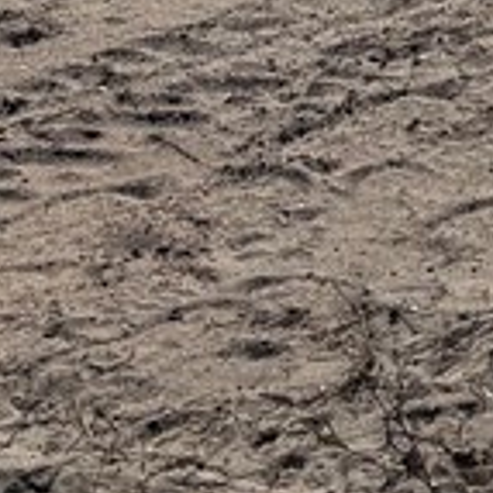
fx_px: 2449
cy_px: -614
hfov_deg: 10.8
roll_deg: -0.3
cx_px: 862
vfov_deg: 10.2
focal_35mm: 152
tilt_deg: -5.8
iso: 80
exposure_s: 1/10417
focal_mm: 6.76
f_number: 1.78
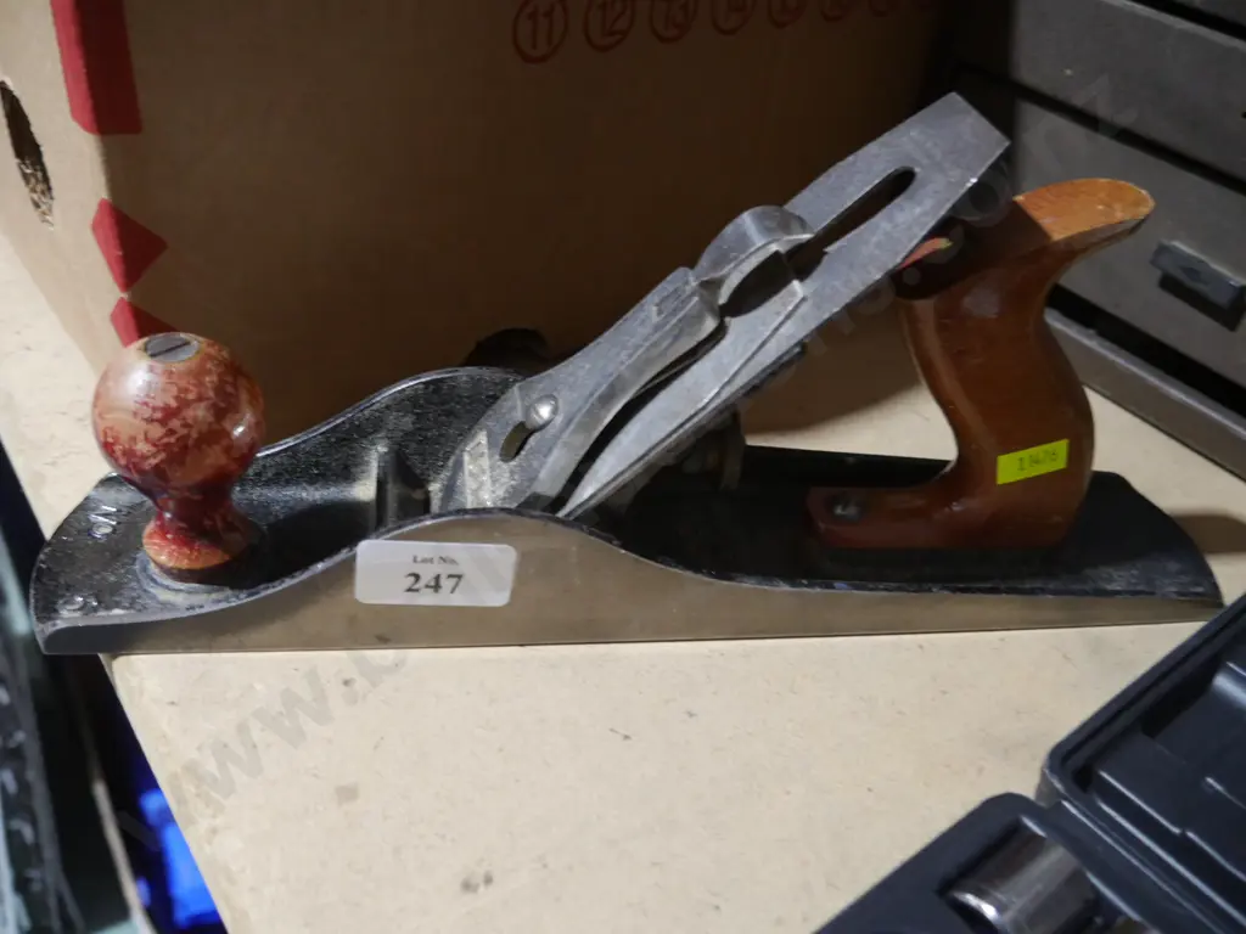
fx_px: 1080
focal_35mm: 30
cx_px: 623
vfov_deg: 46.8
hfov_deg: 60.0
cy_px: 467
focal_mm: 15
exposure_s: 1/60
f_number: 3.6
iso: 1000
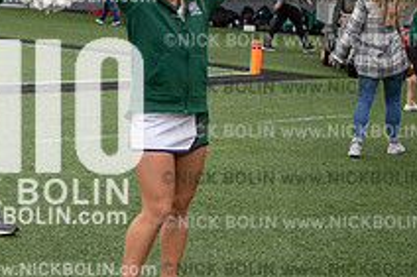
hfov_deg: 17.4
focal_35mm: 115
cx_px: 4
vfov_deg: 11.9
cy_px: 133
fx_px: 1331
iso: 250
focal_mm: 42
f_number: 2.8
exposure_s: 1/1000
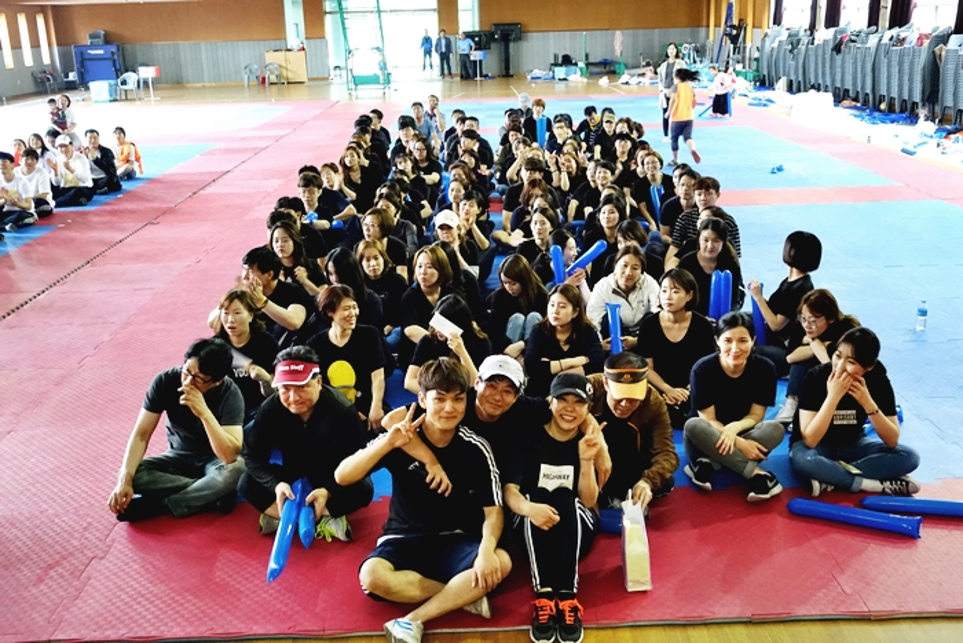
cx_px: 482
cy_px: 322
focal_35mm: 36
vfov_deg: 36.9
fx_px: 963
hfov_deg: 53.1
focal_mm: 13.34
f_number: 2.8
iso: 1600
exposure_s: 1/40
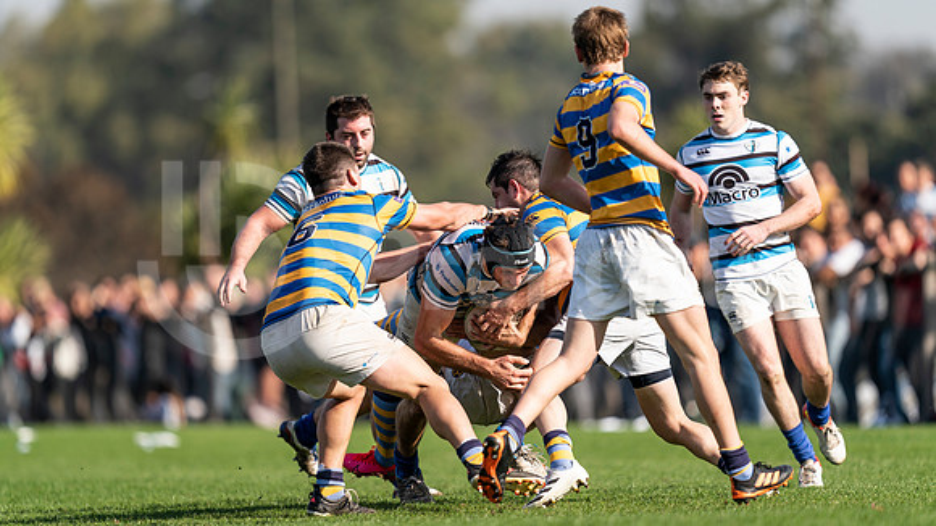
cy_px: 268
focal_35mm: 461
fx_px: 11441
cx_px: 428
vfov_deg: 2.6
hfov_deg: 4.7
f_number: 2.8
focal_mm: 400
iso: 100
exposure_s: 1/1250
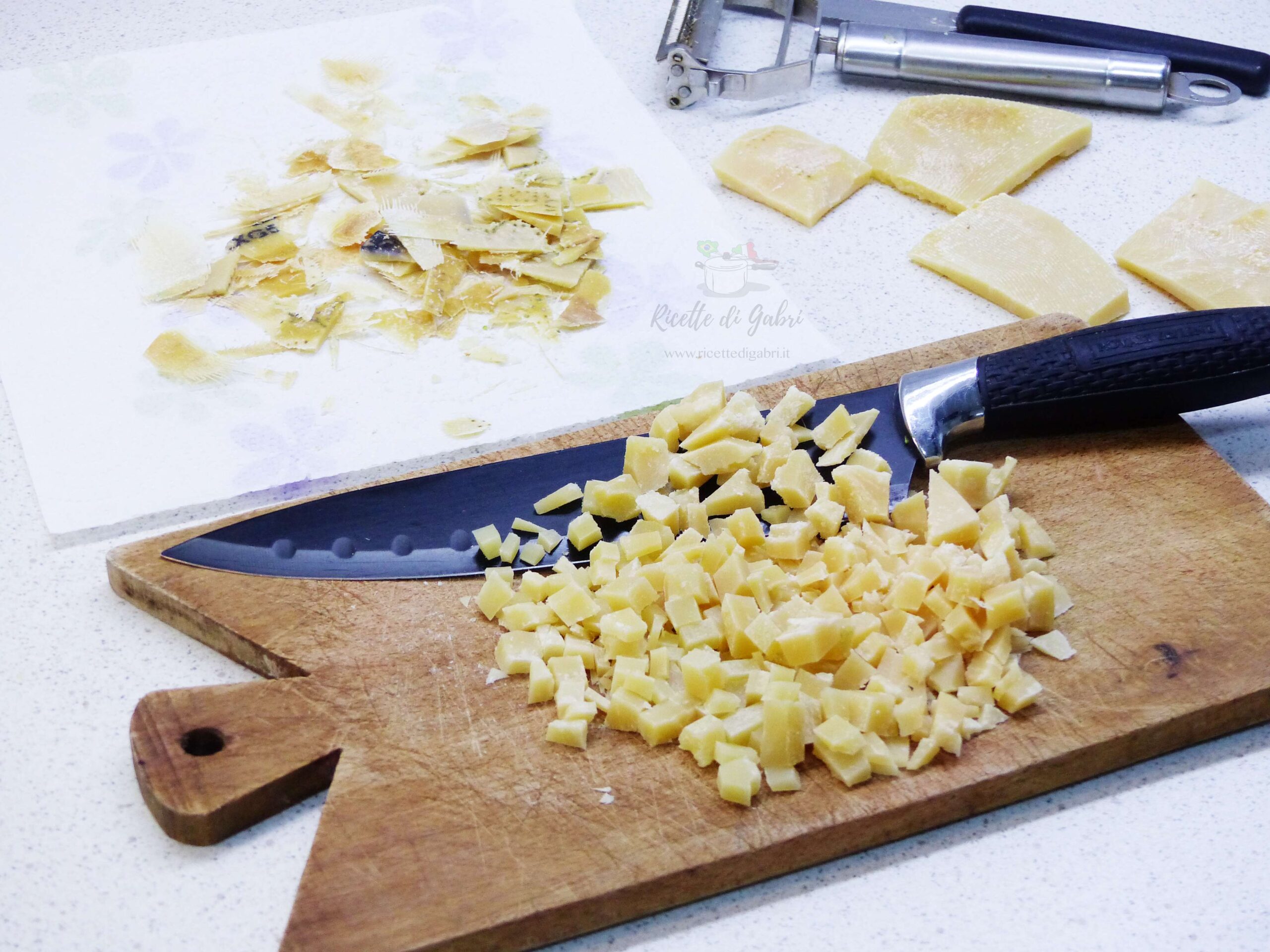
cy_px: 476
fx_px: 2421
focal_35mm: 66
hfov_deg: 29.4
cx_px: 635
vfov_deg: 22.3
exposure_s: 1/60
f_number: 2.8
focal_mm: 11.9
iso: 320
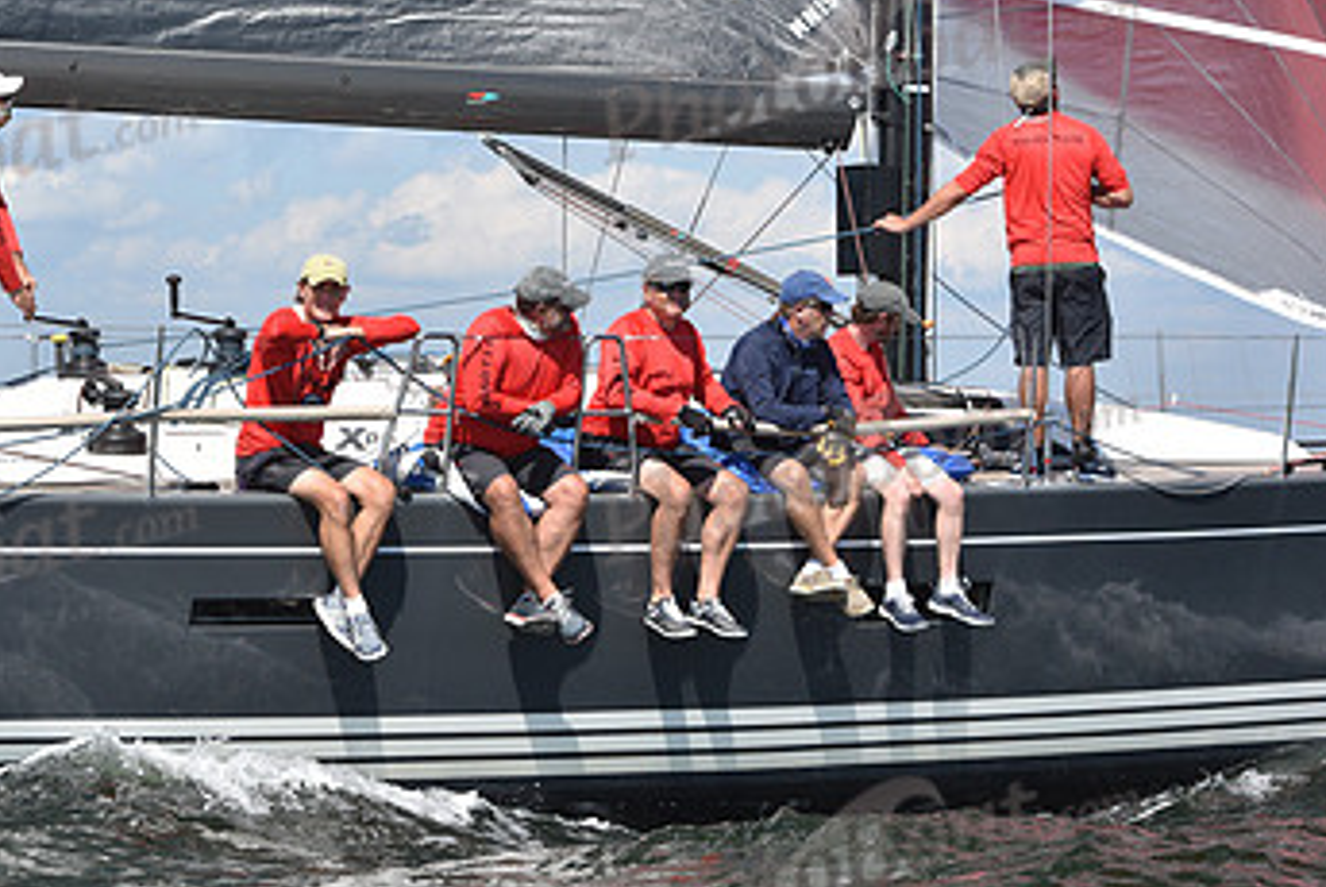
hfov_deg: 13.2
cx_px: 401
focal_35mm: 155
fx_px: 5714
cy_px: 318
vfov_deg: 8.9
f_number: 8
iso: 320
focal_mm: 92
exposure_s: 1/1250
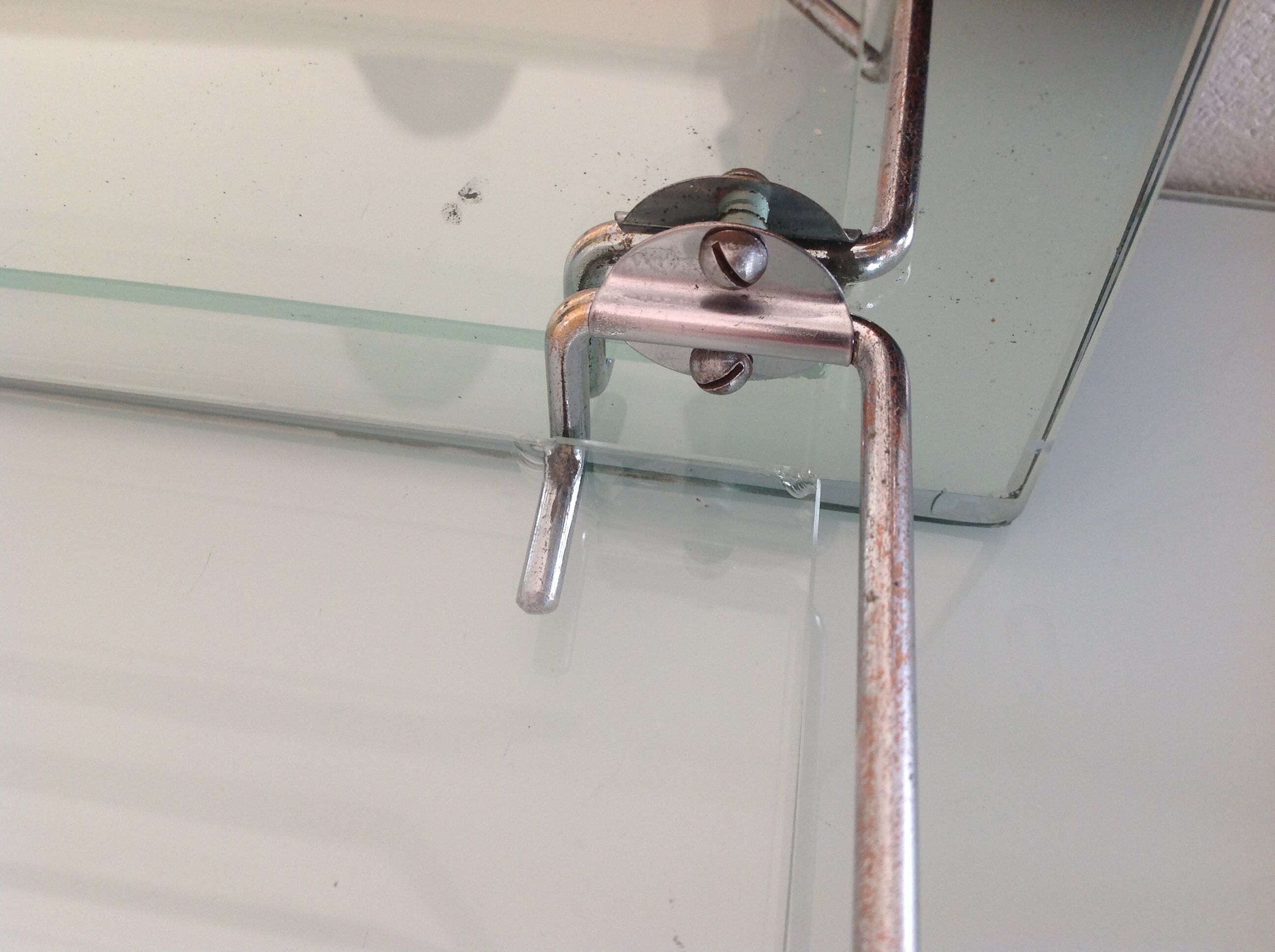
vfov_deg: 40.6
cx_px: 638
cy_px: 476
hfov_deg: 52.7
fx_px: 1287
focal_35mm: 35
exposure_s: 1/60
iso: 80
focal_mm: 4.28
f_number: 2.4
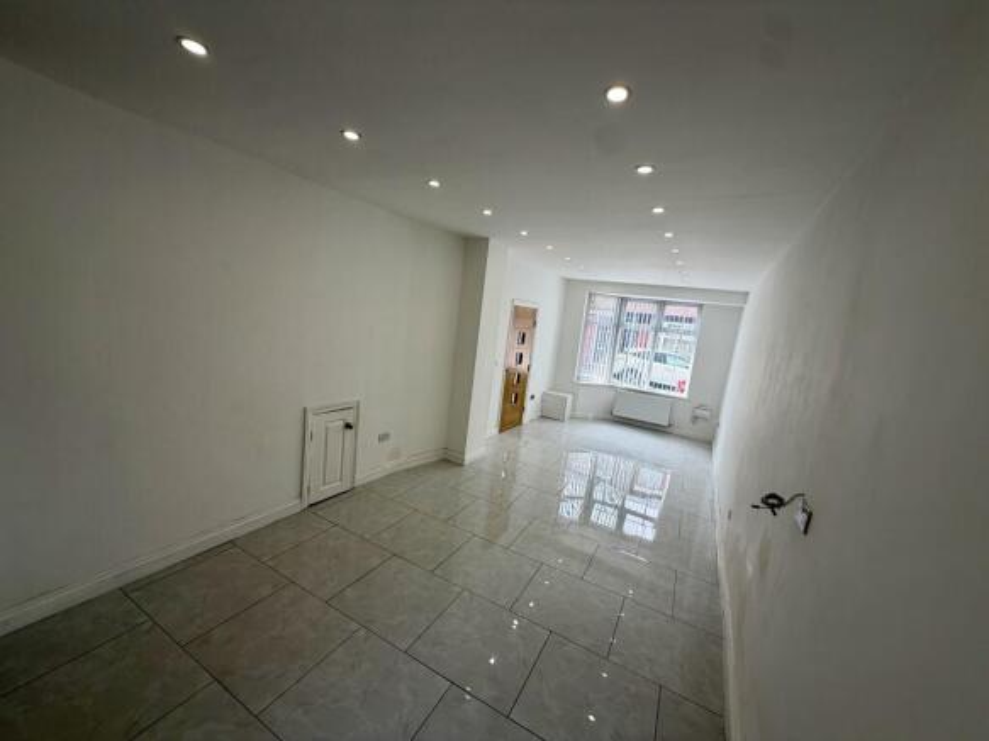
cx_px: 494
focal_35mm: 14
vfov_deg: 85.7
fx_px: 400
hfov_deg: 102.1
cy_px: 370
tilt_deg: -8.7
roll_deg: -6.8
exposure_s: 1/157
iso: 40
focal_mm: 2.22
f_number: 2.2
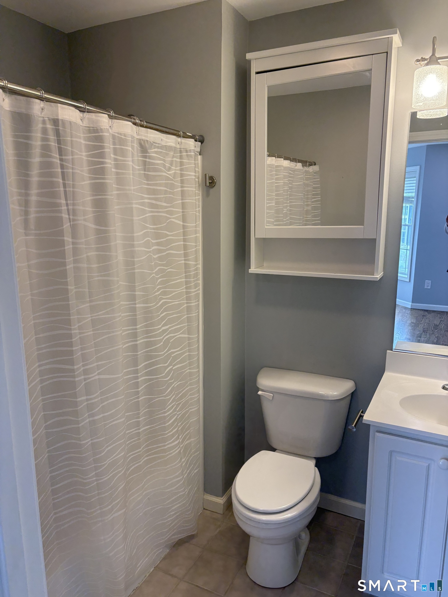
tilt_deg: -11.8
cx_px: 224
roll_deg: -0.1
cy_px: 298
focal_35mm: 26
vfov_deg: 67.3
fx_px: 449
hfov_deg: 53.1
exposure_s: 1/120
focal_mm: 5.96
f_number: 1.6
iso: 125
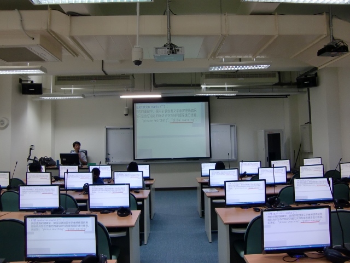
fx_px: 283
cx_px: 175
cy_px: 132
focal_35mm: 28
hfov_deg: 63.4
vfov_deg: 49.7
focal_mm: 4.9
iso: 125
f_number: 2.6
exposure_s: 1/60
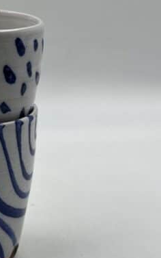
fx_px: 757
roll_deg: +0.2
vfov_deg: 19.3
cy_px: 114
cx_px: -22
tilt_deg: -18.0
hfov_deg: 11.9
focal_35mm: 108
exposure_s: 1/638
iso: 64
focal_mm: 6.86
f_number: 1.78
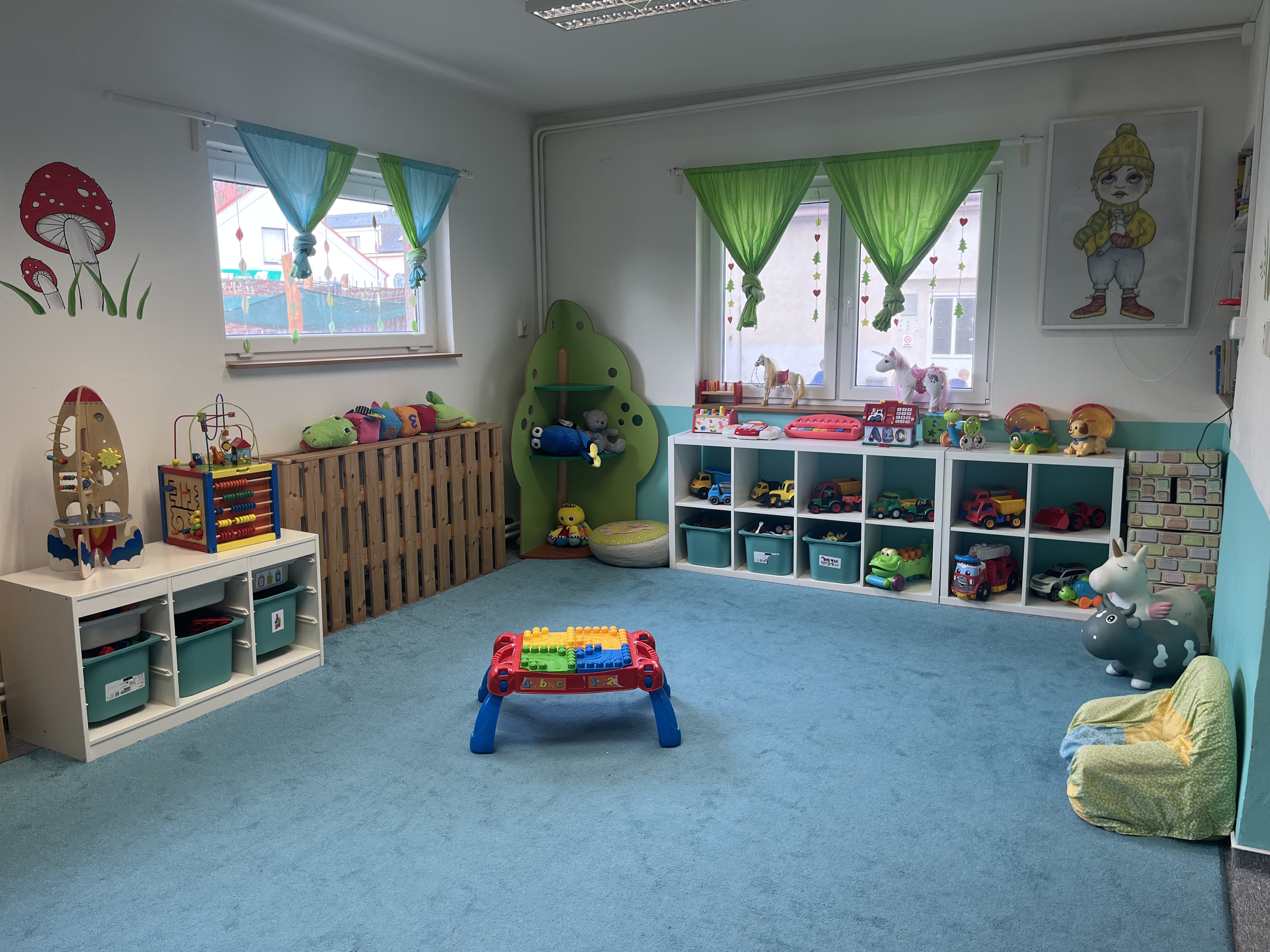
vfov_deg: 53.1
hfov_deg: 67.3
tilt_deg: -8.8
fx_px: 954
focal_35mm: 26
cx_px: 635
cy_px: 476
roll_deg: +0.9
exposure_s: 1/100
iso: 50
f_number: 1.6
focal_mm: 5.1
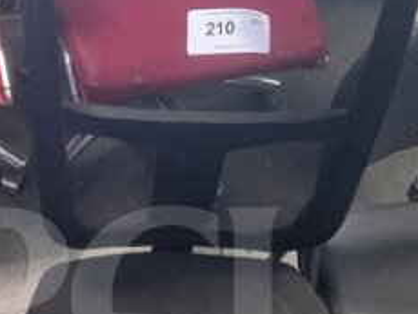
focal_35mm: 61
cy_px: 350
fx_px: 737
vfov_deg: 22.6
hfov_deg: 31.2
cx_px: 114
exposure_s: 1/120
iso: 2000
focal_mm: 6.3
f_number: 1.7
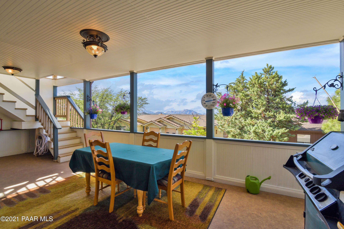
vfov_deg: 73.7
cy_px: 114
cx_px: 172
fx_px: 153
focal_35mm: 16
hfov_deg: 96.7
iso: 320
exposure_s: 1/320
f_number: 9
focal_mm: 16
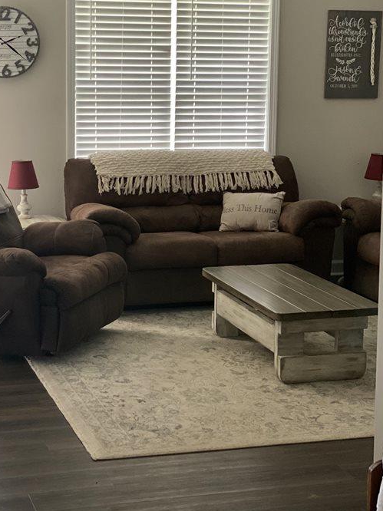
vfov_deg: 26.0
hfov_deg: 19.6
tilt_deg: -7.4
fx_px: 1107
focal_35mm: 75
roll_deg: -0.6
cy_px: 232
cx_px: 132
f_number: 2
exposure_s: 1/40
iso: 250
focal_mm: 6
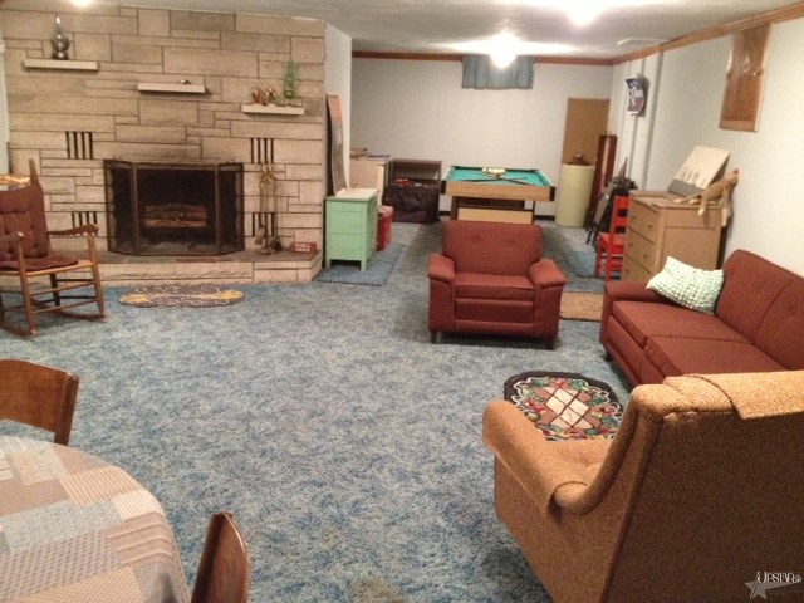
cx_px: 402
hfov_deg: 52.6
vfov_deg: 40.7
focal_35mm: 35
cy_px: 302
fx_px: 813
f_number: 2.4
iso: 640
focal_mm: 4.28
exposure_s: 1/15
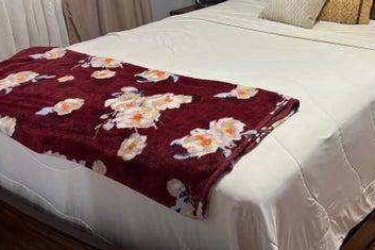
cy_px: 35
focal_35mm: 49
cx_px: 319
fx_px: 510
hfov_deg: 38.3
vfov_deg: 26.7
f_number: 1.6
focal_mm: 5.96
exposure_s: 1/60
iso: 125
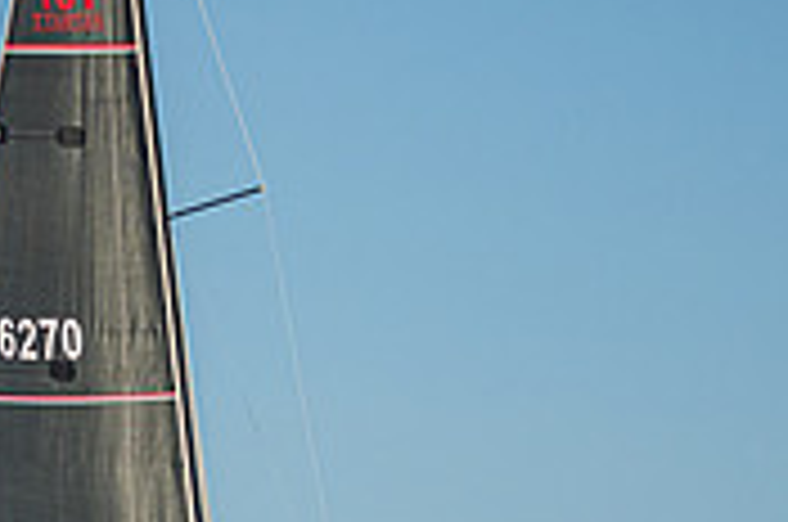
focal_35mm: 383
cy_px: 703
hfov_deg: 5.3
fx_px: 8368
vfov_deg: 3.6
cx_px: -444
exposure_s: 1/6400
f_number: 5.6
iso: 400
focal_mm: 100
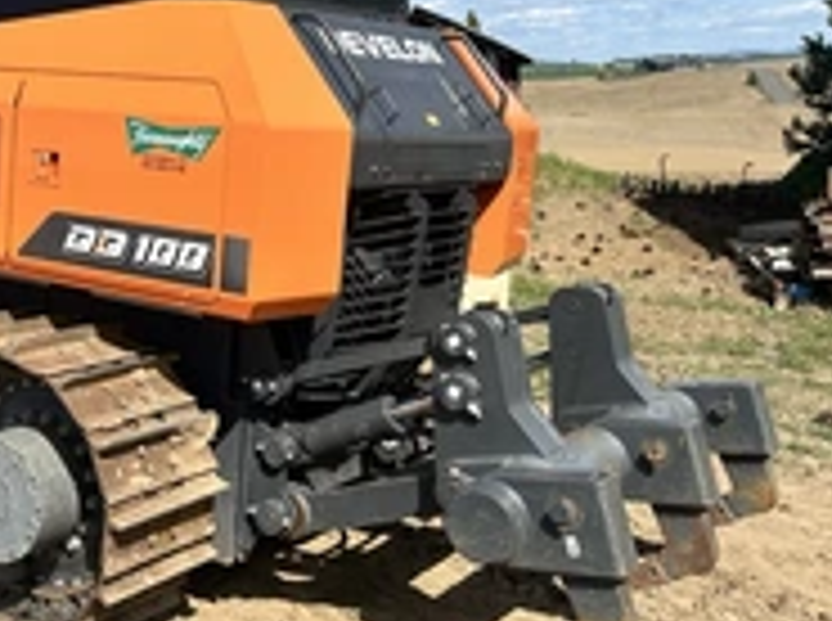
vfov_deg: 27.8
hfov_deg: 34.9
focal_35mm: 52
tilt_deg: -5.7
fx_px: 1247
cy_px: 234
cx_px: 90
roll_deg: +3.8
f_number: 1.78
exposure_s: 1/5263
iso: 80
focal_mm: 6.86
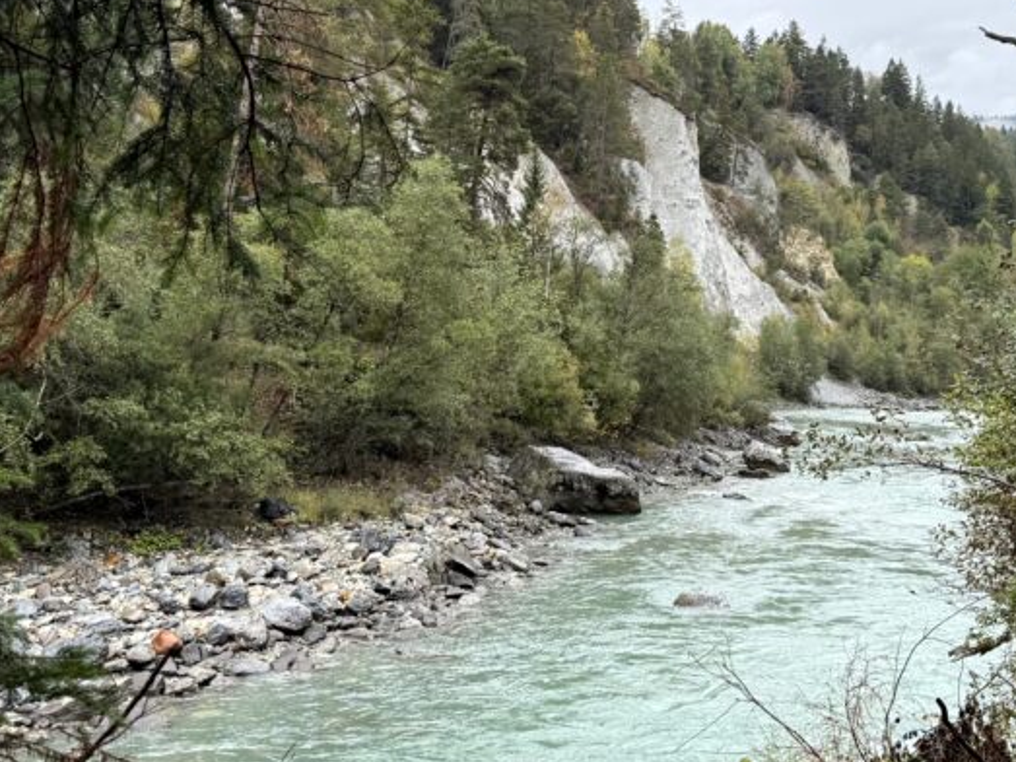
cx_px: 575
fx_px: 1379
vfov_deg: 30.7
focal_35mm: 47
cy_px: 280
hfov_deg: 40.4
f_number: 1.78
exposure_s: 1/1091
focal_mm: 6.76
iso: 80
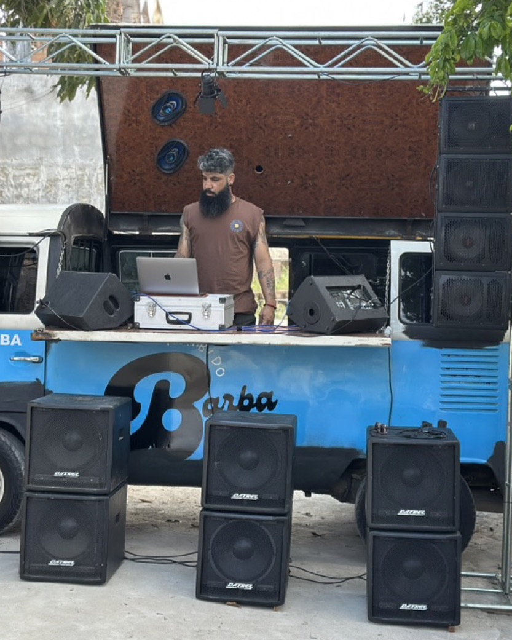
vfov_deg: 30.0
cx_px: 224
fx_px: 1193
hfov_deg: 24.2
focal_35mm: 63
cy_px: 320
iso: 80
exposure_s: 1/328
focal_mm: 6.86
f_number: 1.78
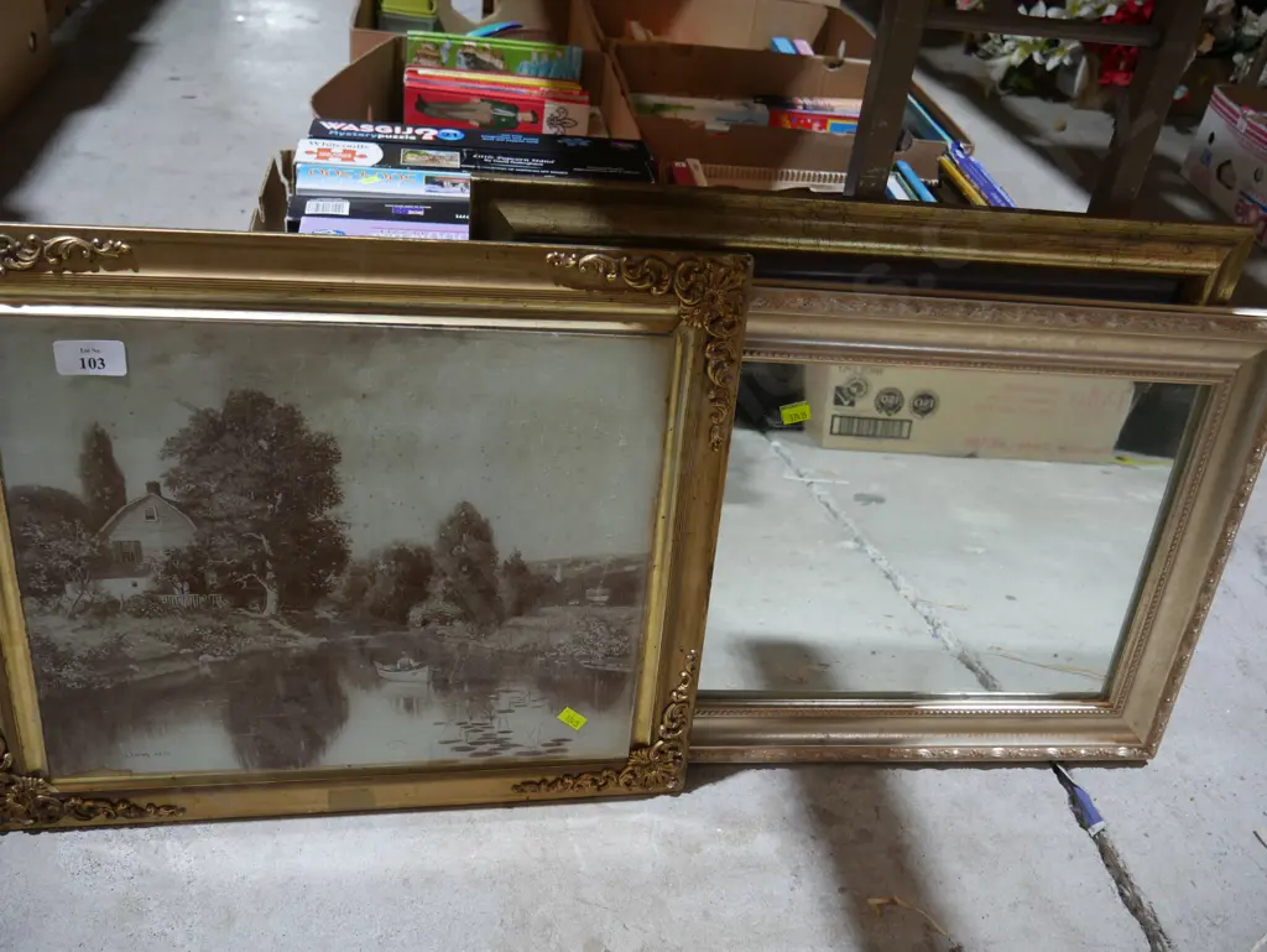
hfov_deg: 59.9
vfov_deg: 46.8
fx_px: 1099
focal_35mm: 30
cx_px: 634
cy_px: 476
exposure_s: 1/60
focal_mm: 15
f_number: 3.6
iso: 320
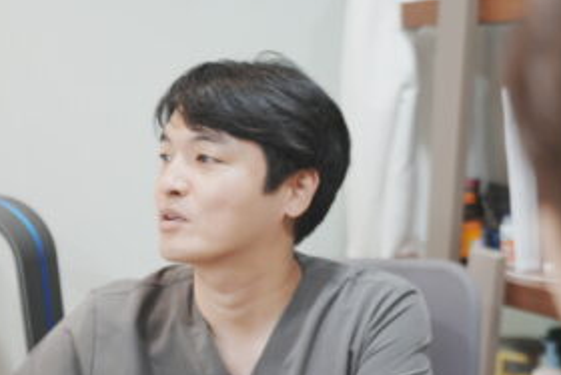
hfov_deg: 26.6
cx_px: 419
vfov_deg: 17.9
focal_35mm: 75
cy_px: 353
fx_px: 1169
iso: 125
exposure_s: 1/40
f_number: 1.4
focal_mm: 35
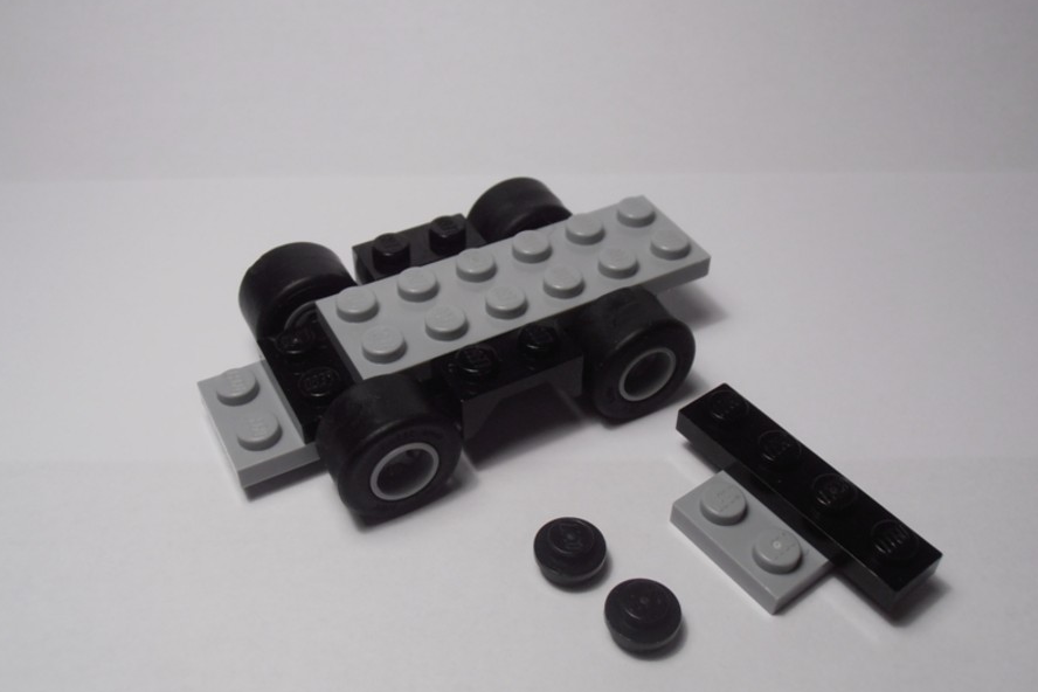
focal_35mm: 39
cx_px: 519
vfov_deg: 34.2
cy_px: 363
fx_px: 1124
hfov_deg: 49.6
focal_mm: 6.61
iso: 80
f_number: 3.9
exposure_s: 1/80
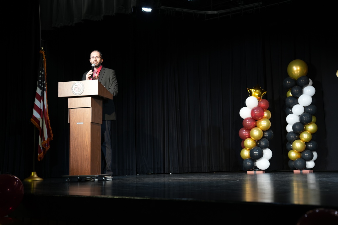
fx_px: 451
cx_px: 169
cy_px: 112
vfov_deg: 28.1
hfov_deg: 41.1
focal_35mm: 48
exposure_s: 1/60
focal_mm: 48
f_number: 3.5
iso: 320
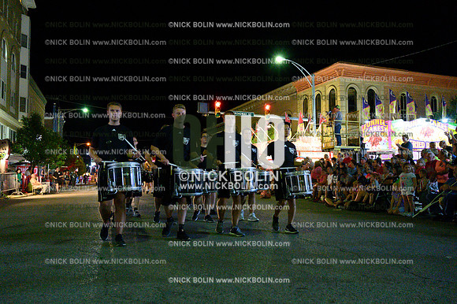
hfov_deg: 64.6
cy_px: 152
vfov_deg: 45.6
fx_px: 362
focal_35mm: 28
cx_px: 228
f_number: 4
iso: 32000
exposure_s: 1/400
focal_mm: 28.5
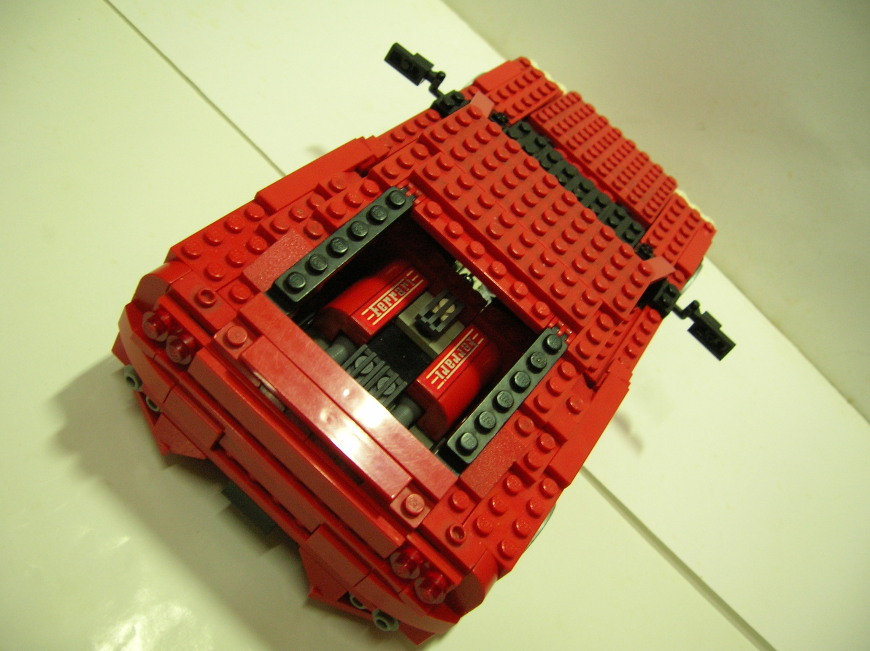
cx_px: 435
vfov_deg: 41.7
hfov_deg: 54.0
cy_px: 326
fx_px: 854
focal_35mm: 34
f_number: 2.9
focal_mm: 5.7
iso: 92
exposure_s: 1/4
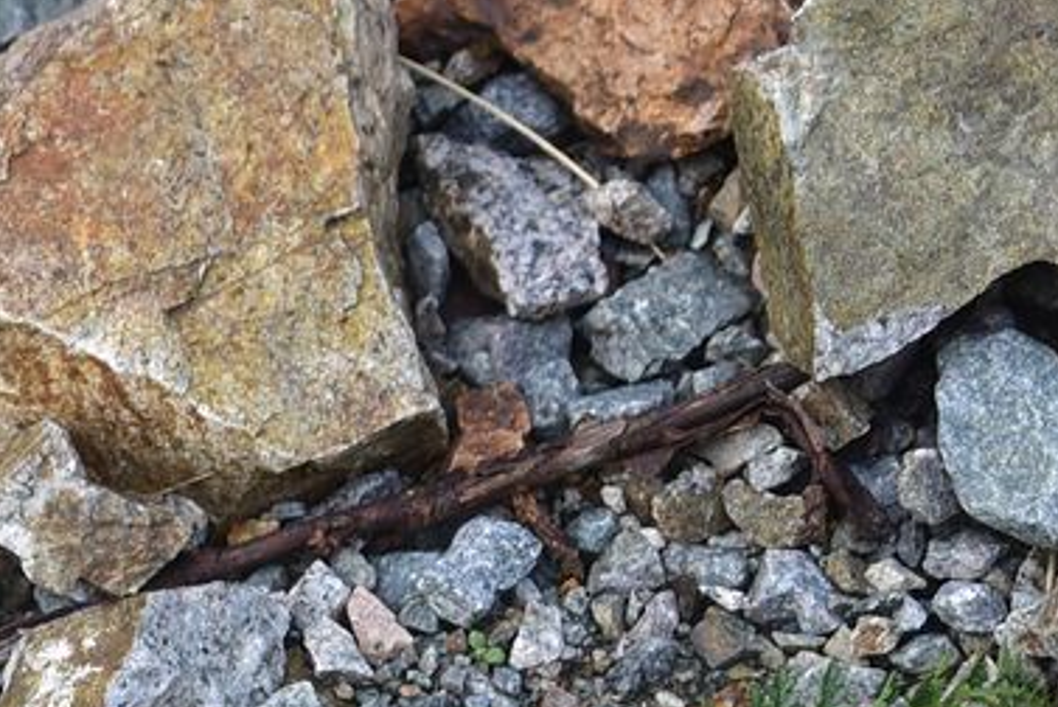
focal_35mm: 155
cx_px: -289
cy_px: 1149
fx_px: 4559
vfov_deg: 8.6
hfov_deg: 12.8
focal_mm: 45
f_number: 6.3
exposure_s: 1/160
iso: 250
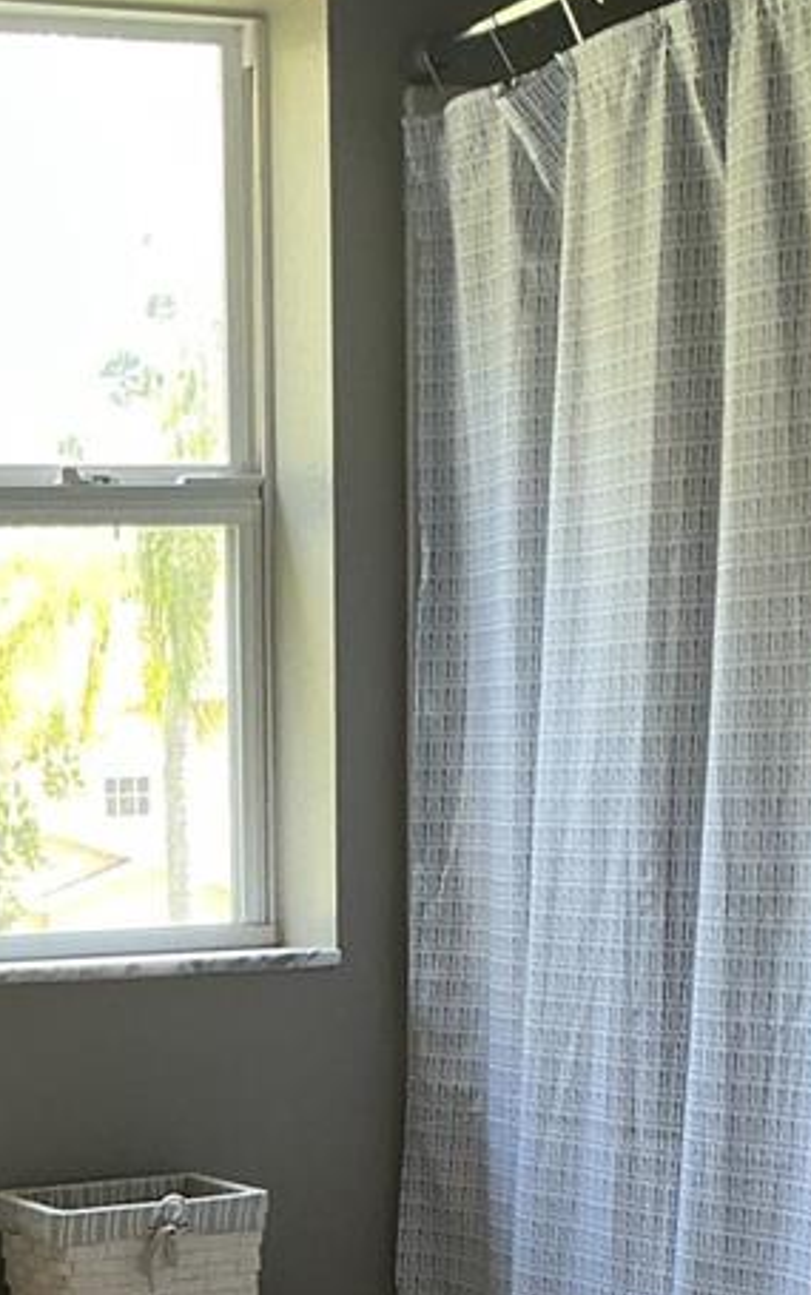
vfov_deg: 23.4
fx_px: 2860
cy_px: 1531
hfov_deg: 15.9
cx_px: 40
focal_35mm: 81
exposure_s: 1/50
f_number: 1.8
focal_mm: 3
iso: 64
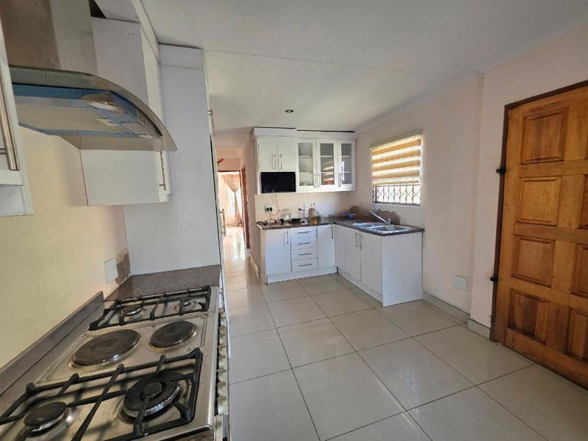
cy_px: 220
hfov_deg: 106.2
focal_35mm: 13
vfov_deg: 89.9
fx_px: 221
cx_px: 294
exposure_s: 1/50.3
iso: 250
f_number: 1.9
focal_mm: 2.2
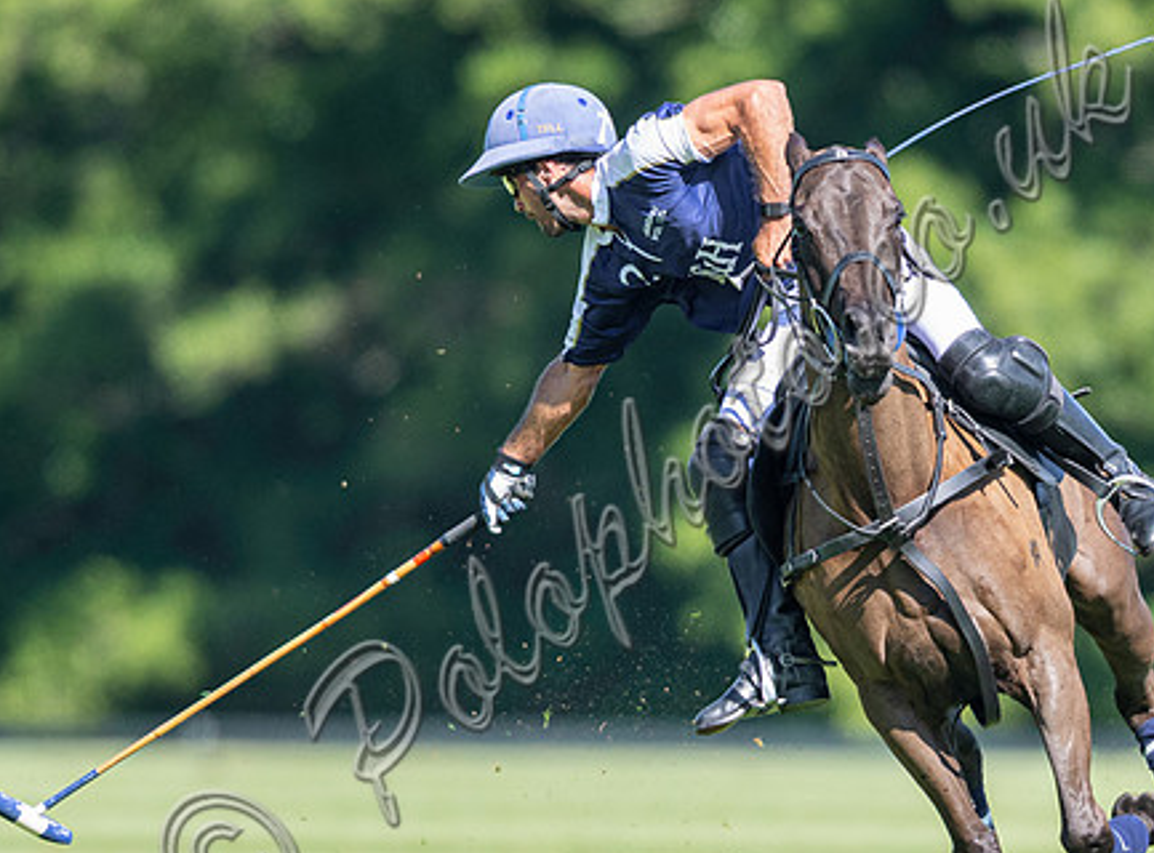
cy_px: 531
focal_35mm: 1175
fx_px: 38966
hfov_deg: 1.7
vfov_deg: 1.3
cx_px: 569
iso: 400
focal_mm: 400
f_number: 3.2
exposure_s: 1/2000
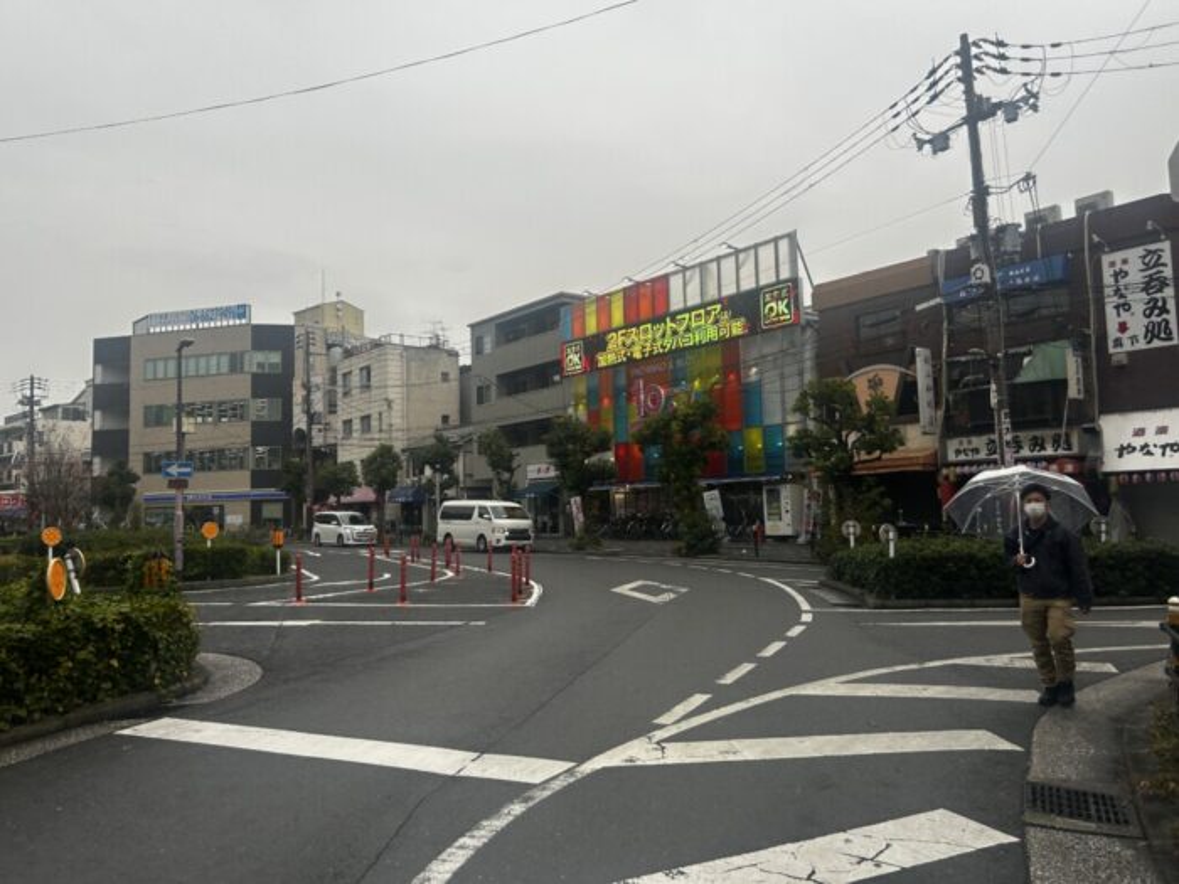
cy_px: 442
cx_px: 590
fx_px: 886
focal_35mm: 26
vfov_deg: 53.1
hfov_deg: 67.3
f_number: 1.5
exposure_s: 1/1238
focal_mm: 5.7
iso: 50
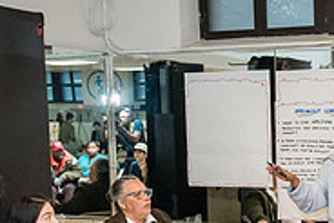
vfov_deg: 17.5
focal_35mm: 77
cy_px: 200
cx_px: 347
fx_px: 715
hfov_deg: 24.9
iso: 5000
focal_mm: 24
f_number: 4
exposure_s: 1/250
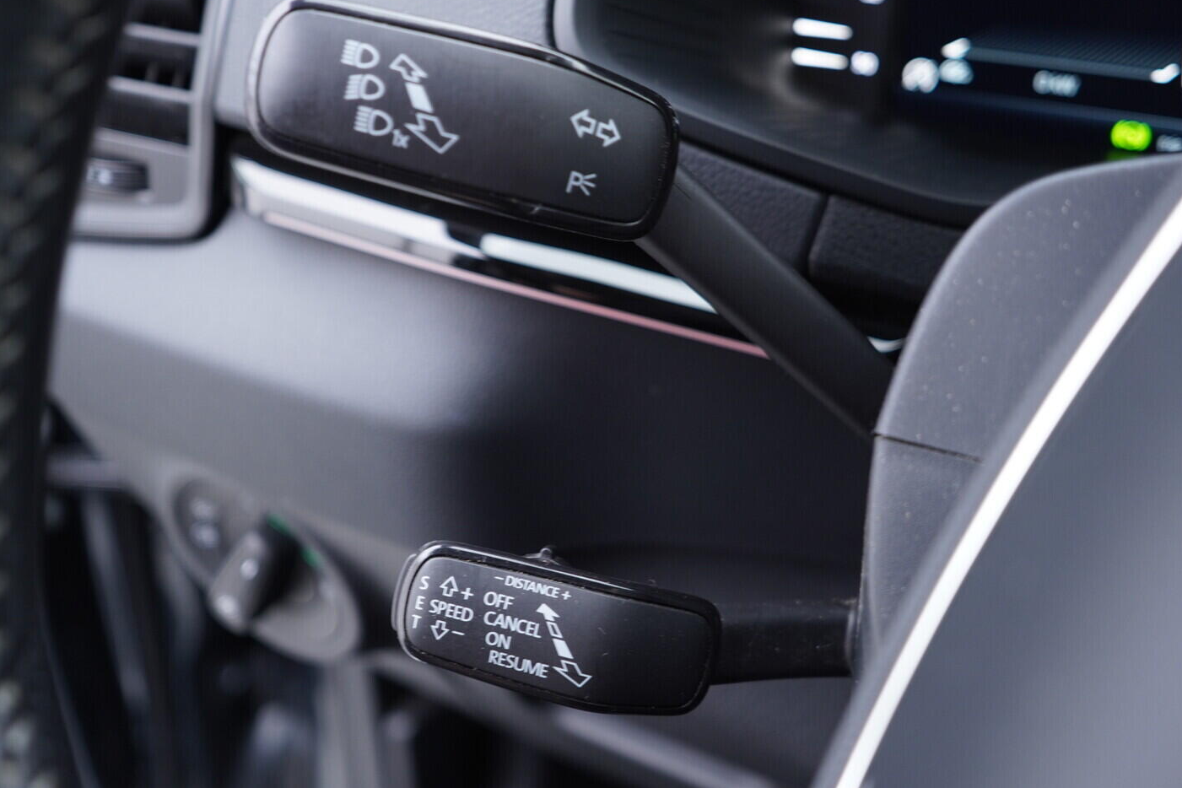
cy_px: 392
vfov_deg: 35.9
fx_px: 1215
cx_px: 591
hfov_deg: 51.9
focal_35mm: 37
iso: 400
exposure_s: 1/40
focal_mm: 24
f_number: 2.8
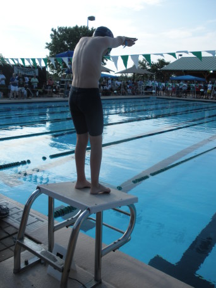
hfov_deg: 39.7
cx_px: 108
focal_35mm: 36
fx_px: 300
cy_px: 144
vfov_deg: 51.4
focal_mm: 6.3
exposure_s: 1/484
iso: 64
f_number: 3.5
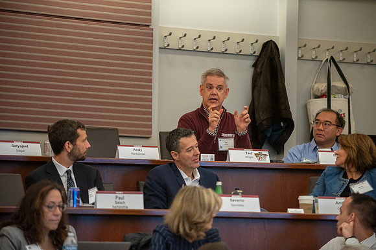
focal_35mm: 200
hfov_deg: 10.3
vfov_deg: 6.9
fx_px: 2090
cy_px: 125
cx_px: 188
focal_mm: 200
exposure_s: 1/160
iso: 2000
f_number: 2.8
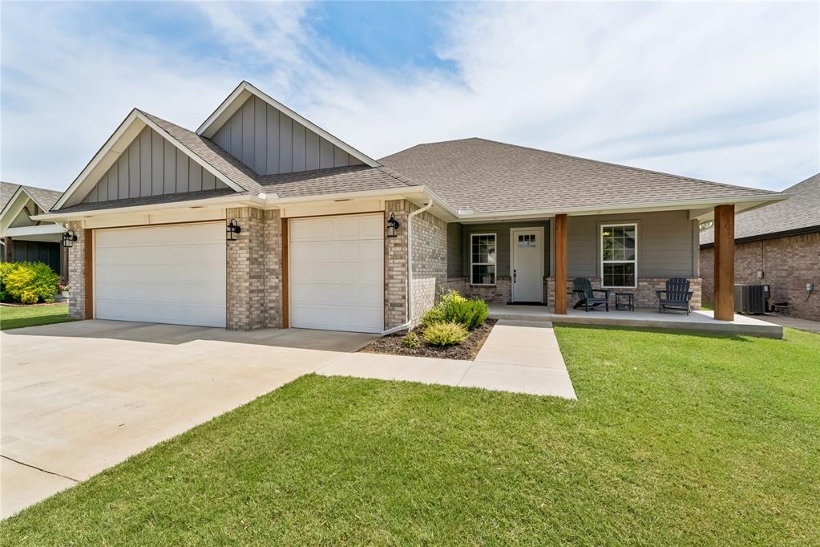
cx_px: 410
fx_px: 342
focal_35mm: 15
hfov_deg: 100.4
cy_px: 274
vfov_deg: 77.3
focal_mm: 10
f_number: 7.1
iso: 200
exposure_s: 1/2000
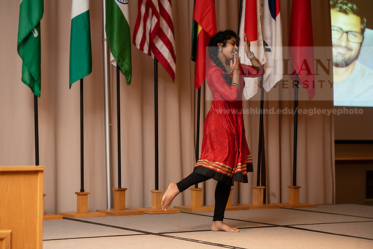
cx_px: 186
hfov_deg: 20.8
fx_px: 1016
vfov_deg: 14.0
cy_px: 124
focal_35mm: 98
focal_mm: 98
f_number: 3.5
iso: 2000
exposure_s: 1/160
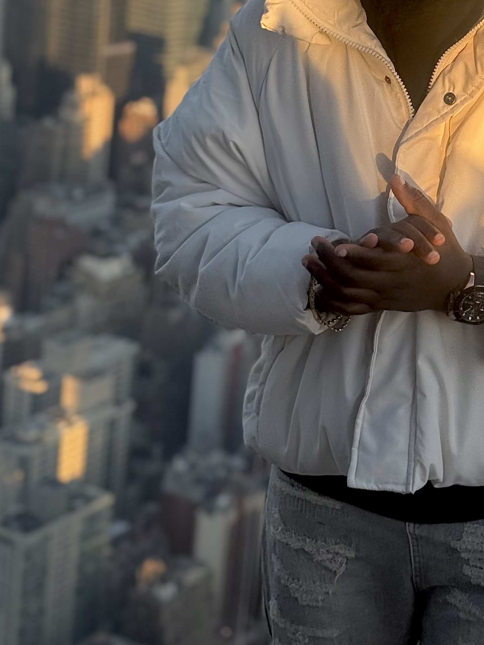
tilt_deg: -12.2
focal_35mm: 96
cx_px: 475
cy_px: 88
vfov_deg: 20.1
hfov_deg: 15.2
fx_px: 1790
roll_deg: -7.7
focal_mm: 6.76
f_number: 1.78
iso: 80
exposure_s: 1/1100
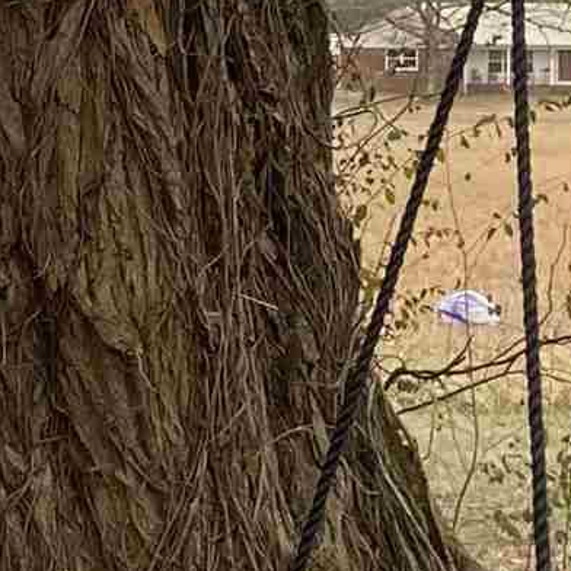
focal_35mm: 180
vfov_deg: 9.7
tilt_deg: +1.1
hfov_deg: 9.2
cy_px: 55
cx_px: -549
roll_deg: -0.6
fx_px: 3359
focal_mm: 4.25
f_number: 1.8
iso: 40
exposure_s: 1/122
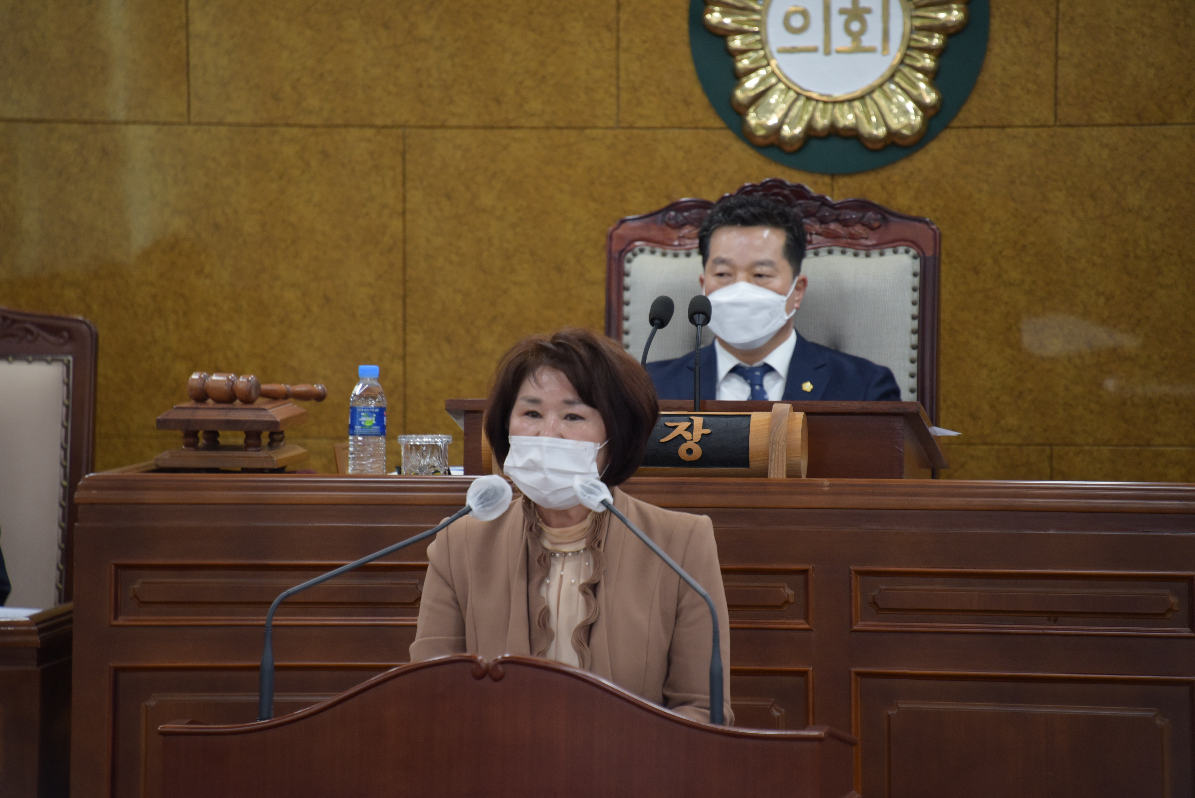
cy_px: 399
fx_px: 9962
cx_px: 598
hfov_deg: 6.9
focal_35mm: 300
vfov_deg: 4.6
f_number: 5.6
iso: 1400
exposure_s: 1/160
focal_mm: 300
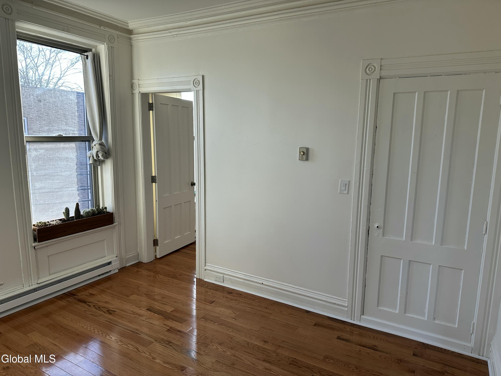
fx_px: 347
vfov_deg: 56.8
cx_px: 250
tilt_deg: -9.4
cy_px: 188
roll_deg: -0.3
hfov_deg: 71.6
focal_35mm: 24
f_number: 1.78
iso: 64
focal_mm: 6.86
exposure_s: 1/191
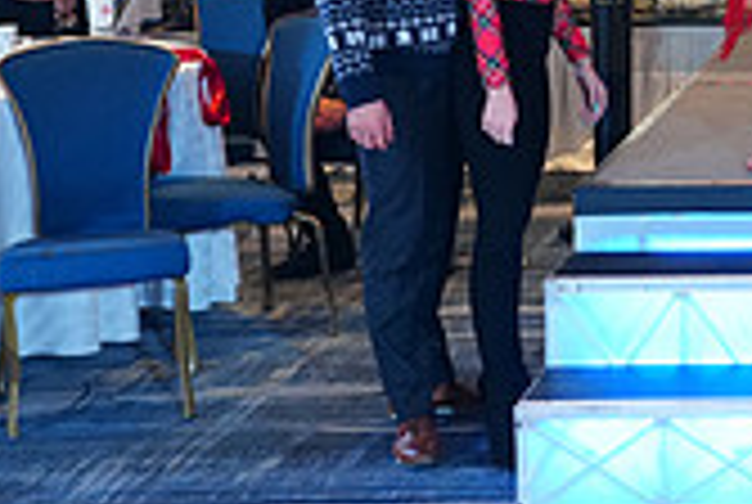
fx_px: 2176
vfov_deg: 13.0
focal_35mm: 104
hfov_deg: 17.8
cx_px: 1081
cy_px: -47
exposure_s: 1/200
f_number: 4
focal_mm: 30
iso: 2000
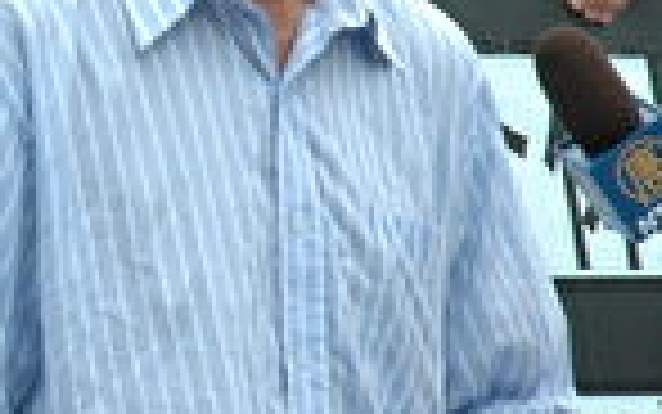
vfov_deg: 3.4
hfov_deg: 5.4
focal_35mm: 387
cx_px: -378
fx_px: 6985
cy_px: -9
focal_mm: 62
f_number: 8
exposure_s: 1/250
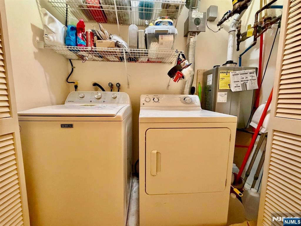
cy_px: 113
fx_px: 122
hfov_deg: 102.1
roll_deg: +0.0
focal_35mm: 14
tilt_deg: -6.0
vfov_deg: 85.7
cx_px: 150
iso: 800
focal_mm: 2.22
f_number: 2.2
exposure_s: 1/60
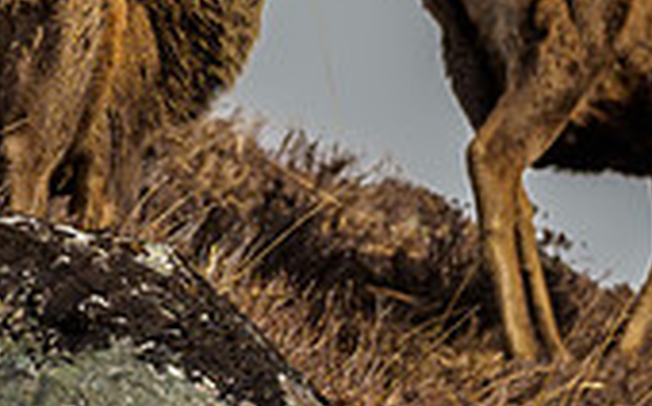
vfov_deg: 0.4
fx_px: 57676
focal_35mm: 3248
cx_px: 373
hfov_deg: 0.6
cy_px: -211
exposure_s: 1/1000
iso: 200
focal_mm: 300
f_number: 6.3
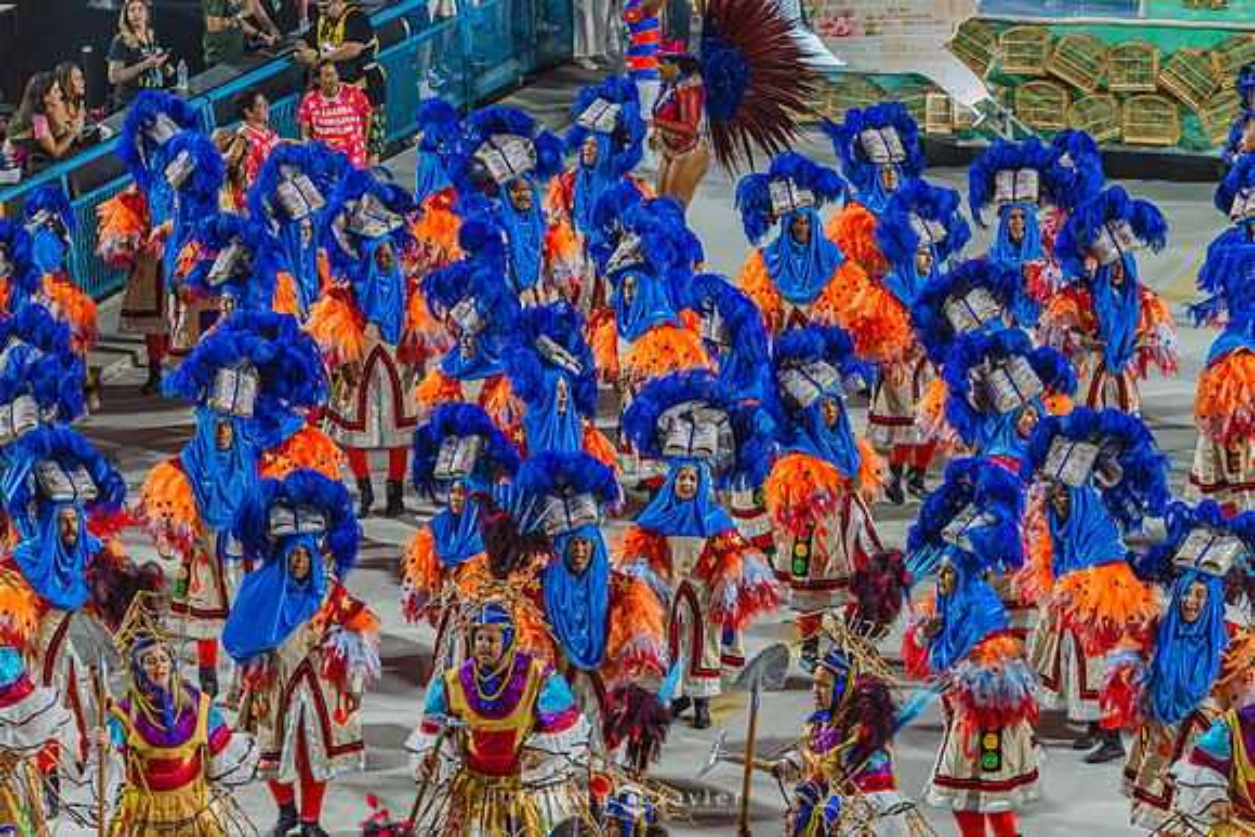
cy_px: 418
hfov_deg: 12.8
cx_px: 628
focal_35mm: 160
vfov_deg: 8.6
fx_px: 5579
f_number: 5.3
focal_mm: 160
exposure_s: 1/320
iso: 1600
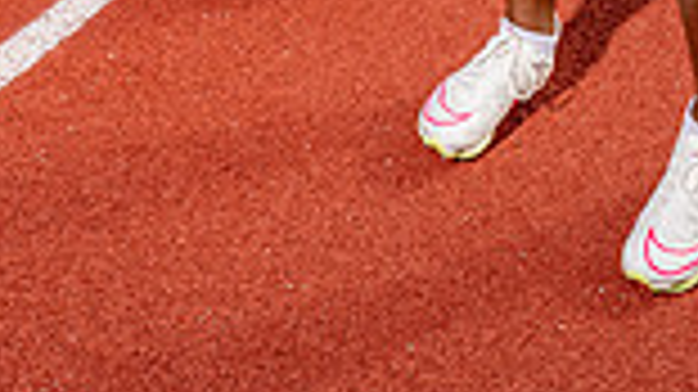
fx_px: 1739
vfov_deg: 11.0
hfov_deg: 22.6
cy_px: -518
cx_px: 482
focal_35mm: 94
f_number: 6.3
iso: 160
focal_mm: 31
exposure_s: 1/1250
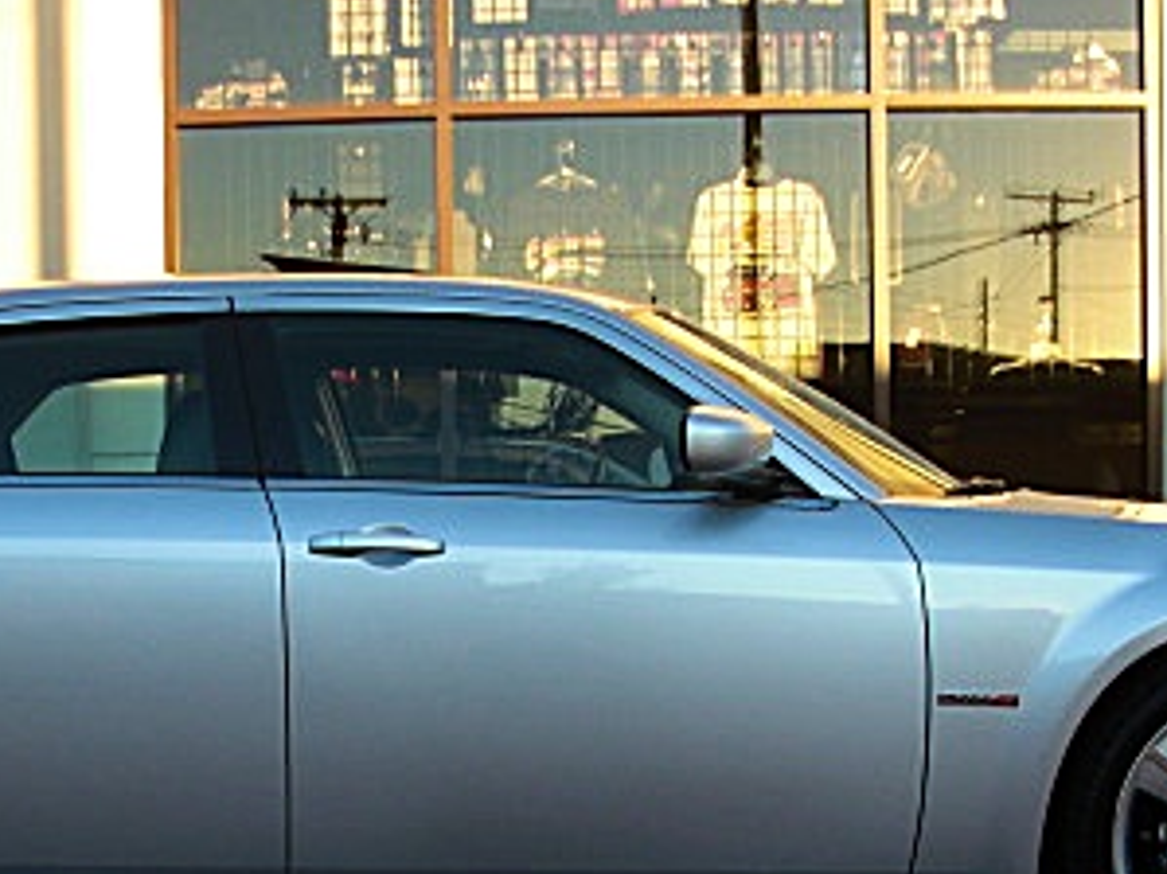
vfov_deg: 18.8
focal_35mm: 77
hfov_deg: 25.2
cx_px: 406
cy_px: 796
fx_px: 2595
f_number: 2.8
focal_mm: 6.3
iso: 50
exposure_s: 1/125
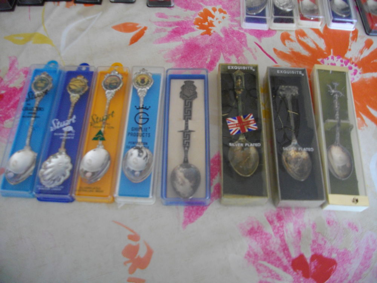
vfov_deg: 44.2
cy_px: 142
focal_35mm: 32
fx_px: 349
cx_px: 188
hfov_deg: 56.8
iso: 200
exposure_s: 1/80
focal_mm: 5.7
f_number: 2.9
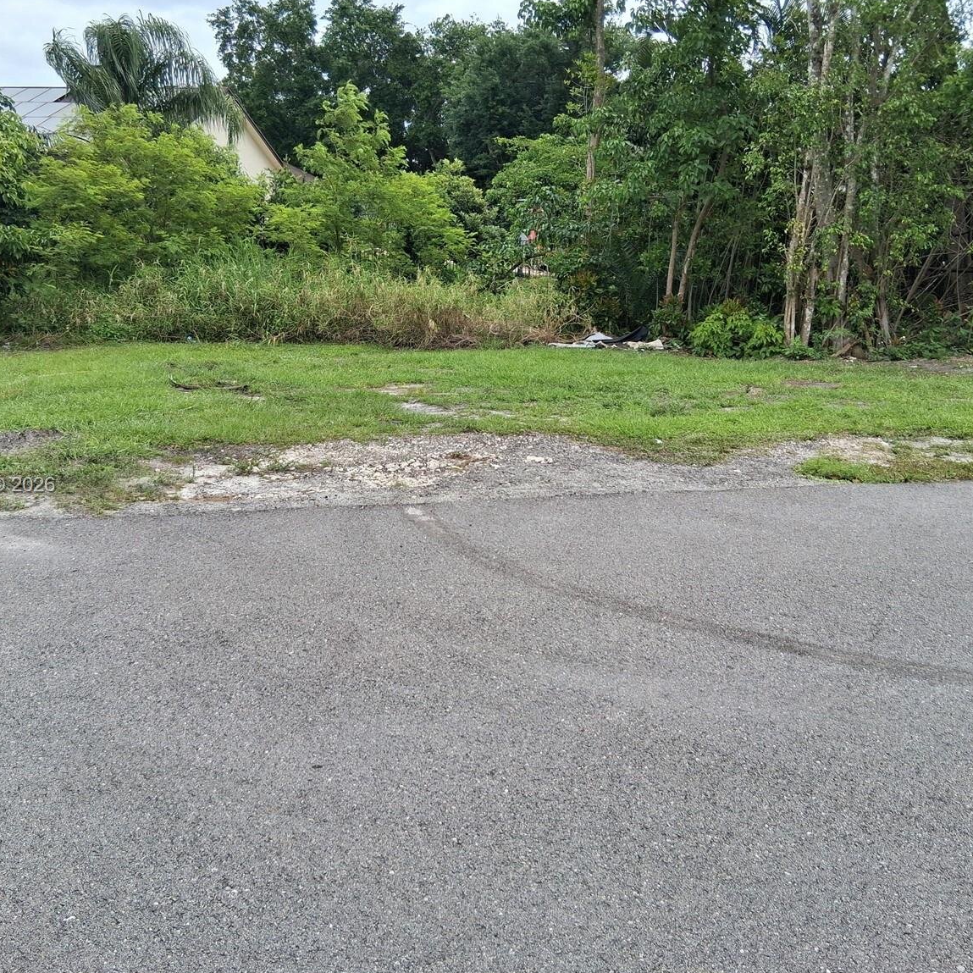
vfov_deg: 51.1
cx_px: 469
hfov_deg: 51.1
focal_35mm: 32
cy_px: 486
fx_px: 1018
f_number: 1.8
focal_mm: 3.98
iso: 25
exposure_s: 1/459
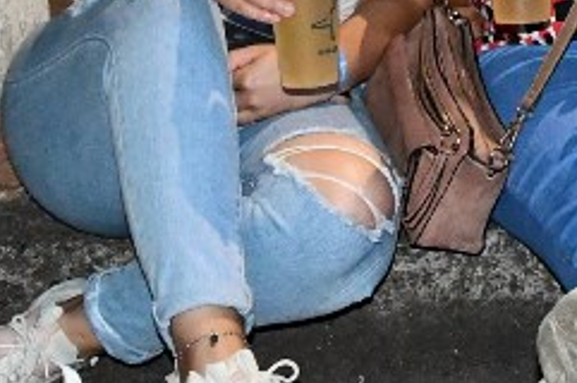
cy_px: -115
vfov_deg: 8.1
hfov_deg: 12.2
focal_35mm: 166
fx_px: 2657
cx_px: 642
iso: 6400
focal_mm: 26
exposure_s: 1/60
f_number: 4
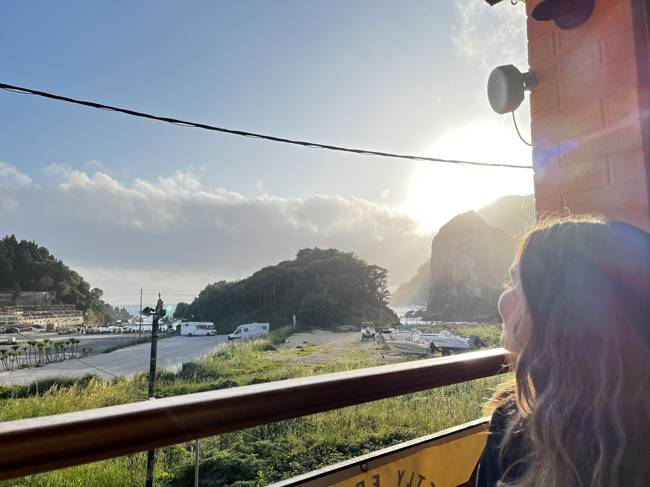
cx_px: 325
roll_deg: +1.0
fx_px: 488
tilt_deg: +5.7
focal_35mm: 26
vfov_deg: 53.1
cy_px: 244
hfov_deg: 67.3
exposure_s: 1/2825
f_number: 1.6
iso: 50
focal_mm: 5.1
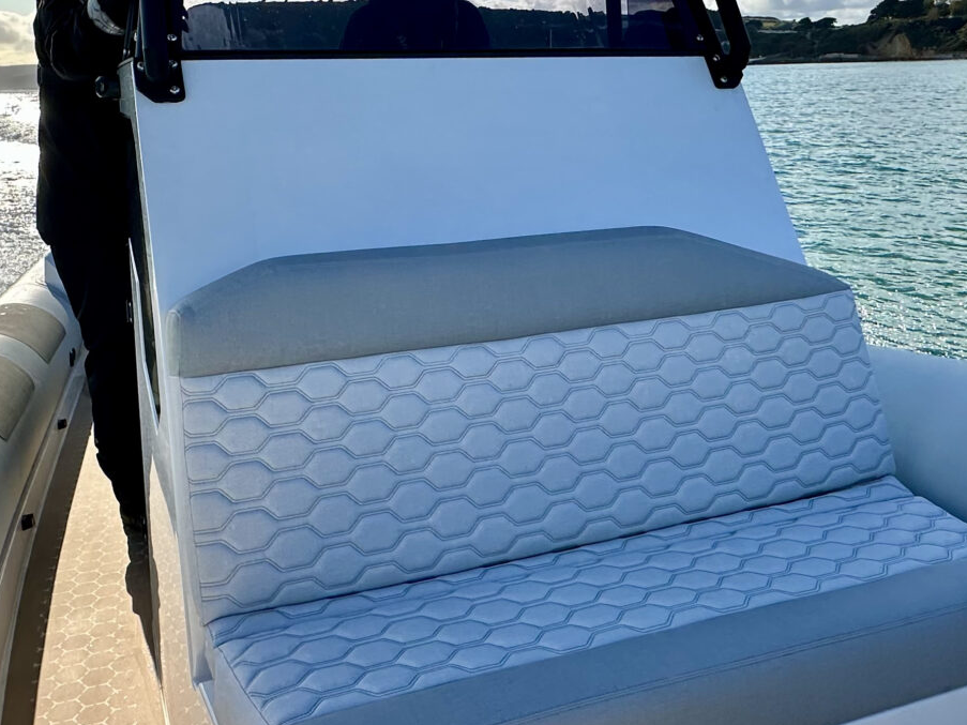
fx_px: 866
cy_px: 203
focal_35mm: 31
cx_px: 433
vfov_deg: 44.3
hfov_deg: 58.2
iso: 50
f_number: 2.2
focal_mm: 2.22
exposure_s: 1/2020
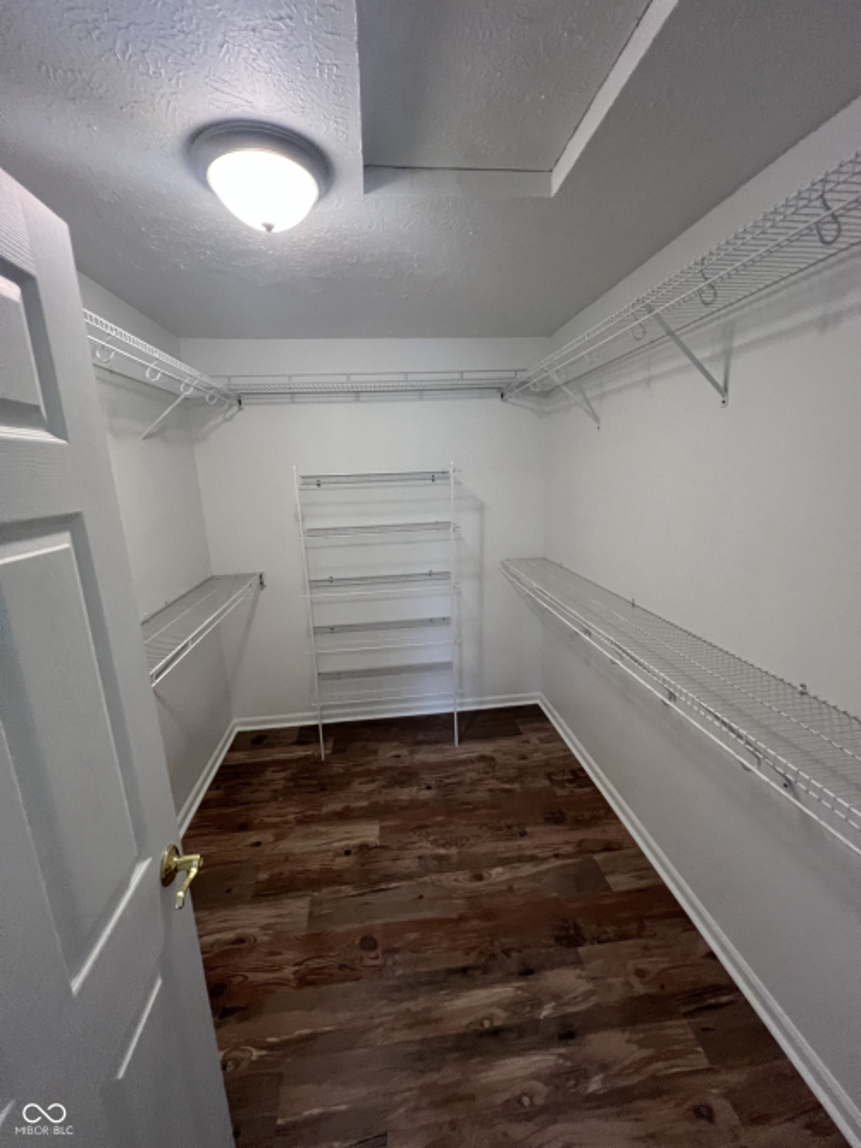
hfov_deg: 89.9
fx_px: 431
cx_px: 430
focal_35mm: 13
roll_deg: +1.4
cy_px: 574
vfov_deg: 106.2
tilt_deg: -13.2
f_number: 1.8
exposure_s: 1/120
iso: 250
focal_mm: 1.57
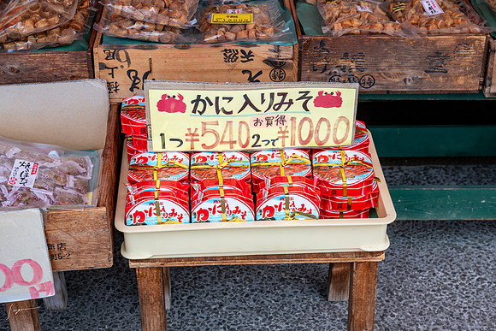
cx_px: 248
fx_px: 965
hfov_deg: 28.8
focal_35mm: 70
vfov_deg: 19.5
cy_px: 166
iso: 180
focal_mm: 70
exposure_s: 1/160
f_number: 8
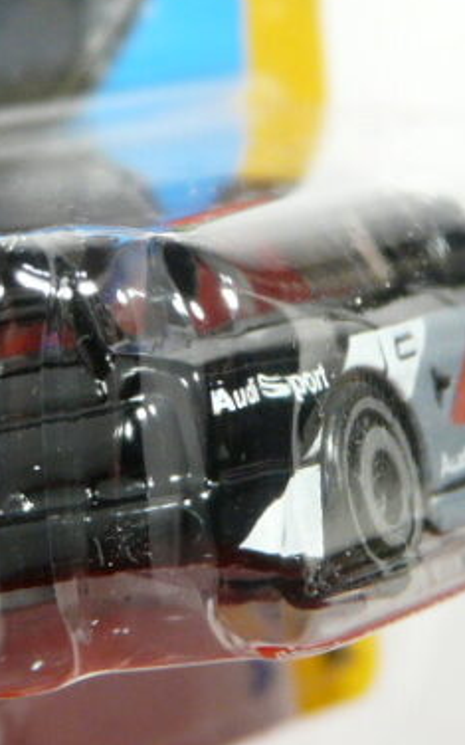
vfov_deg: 9.8
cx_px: 176
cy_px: 321
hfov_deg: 6.2
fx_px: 4319
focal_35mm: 213
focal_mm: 12.9
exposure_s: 1/40
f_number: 3.2
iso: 200
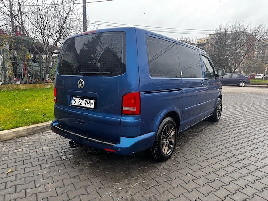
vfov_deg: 56.8
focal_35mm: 24
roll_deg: +1.3
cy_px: 100
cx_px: 134
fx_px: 186
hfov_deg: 71.6
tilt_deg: -6.9
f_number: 1.78
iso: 160
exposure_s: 1/121
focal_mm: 6.76
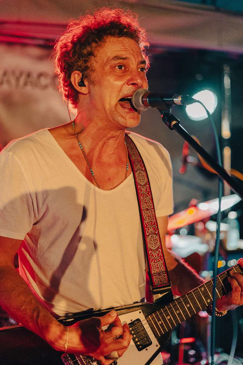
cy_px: 182
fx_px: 506
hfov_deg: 27.0
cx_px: 122
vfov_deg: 39.6
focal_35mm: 50
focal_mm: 50
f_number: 2
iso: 5000
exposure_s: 1/250
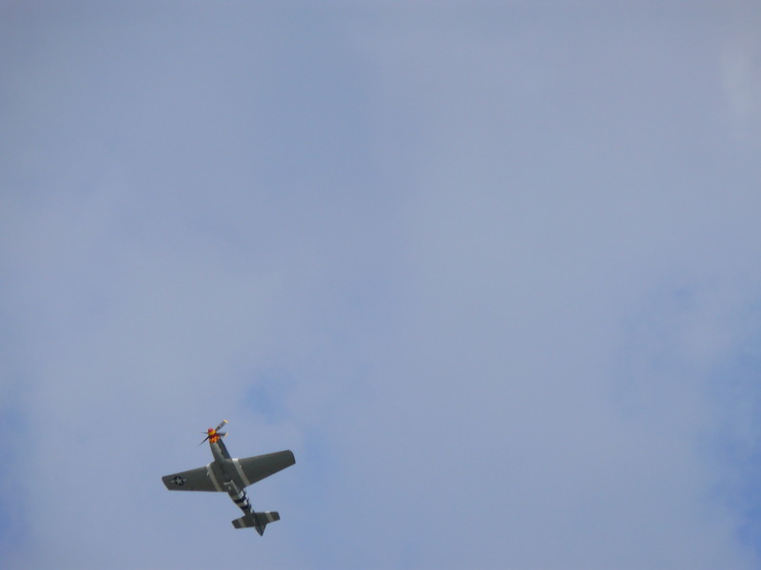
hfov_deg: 4.7
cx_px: 380
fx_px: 9233
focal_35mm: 420
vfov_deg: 3.5
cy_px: 285
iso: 100
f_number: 5.6
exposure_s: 1/1000
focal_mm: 88.8
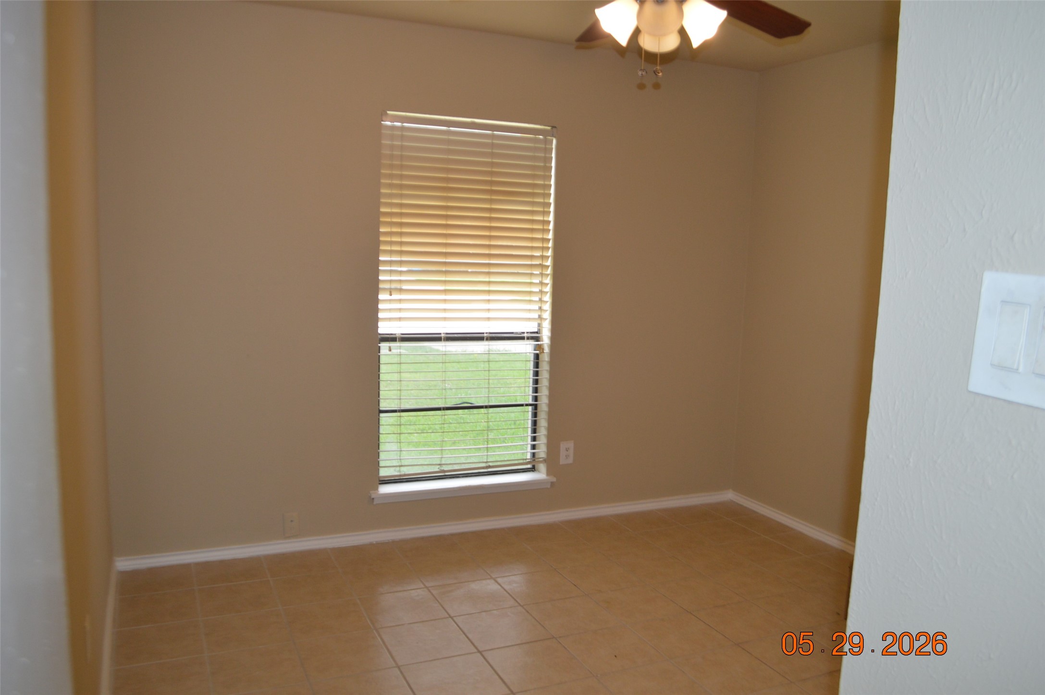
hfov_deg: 67.4
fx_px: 783
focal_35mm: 27
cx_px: 522
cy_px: 348
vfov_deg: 47.8
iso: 400
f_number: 4
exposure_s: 1/80
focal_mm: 18
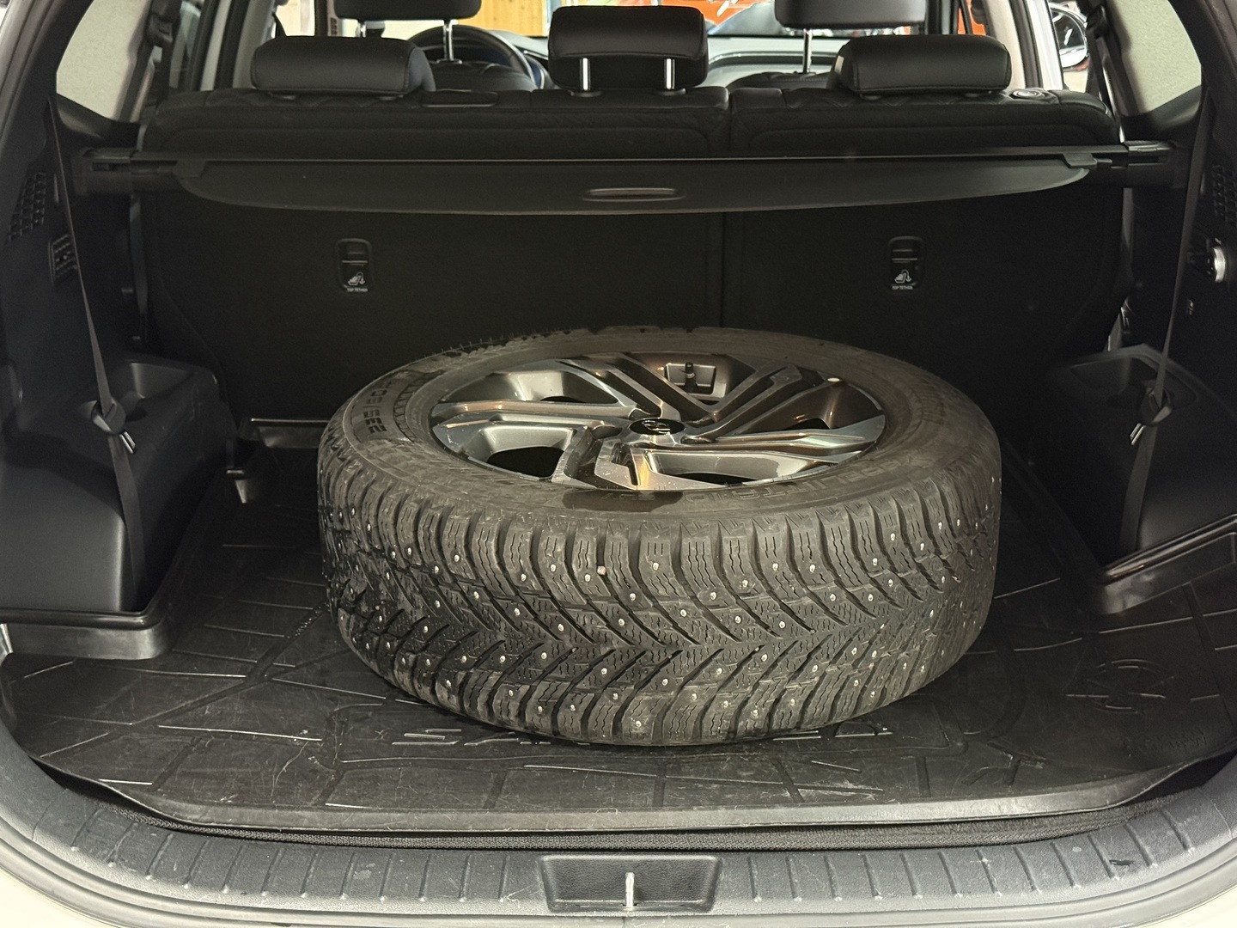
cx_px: 618
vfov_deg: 30.3
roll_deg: +0.5
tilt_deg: -17.1
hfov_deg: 39.7
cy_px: 464
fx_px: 1715
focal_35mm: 48
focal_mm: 6.76
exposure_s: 1/40
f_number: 1.78
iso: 400
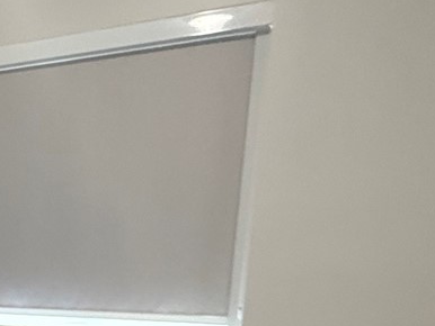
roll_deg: -1.5
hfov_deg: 29.4
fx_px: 729
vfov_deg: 22.5
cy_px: 428
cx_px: -63
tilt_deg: -13.9
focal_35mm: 58
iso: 500
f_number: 2.2
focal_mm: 2.22
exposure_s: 1/120
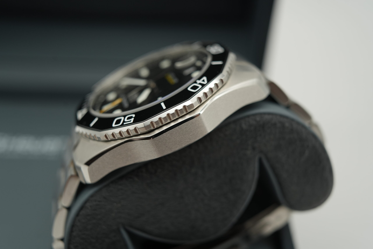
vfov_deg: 37.9
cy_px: 124
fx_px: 363
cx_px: 186
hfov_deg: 54.4
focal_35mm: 35
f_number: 5
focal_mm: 35
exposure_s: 1/250
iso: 400
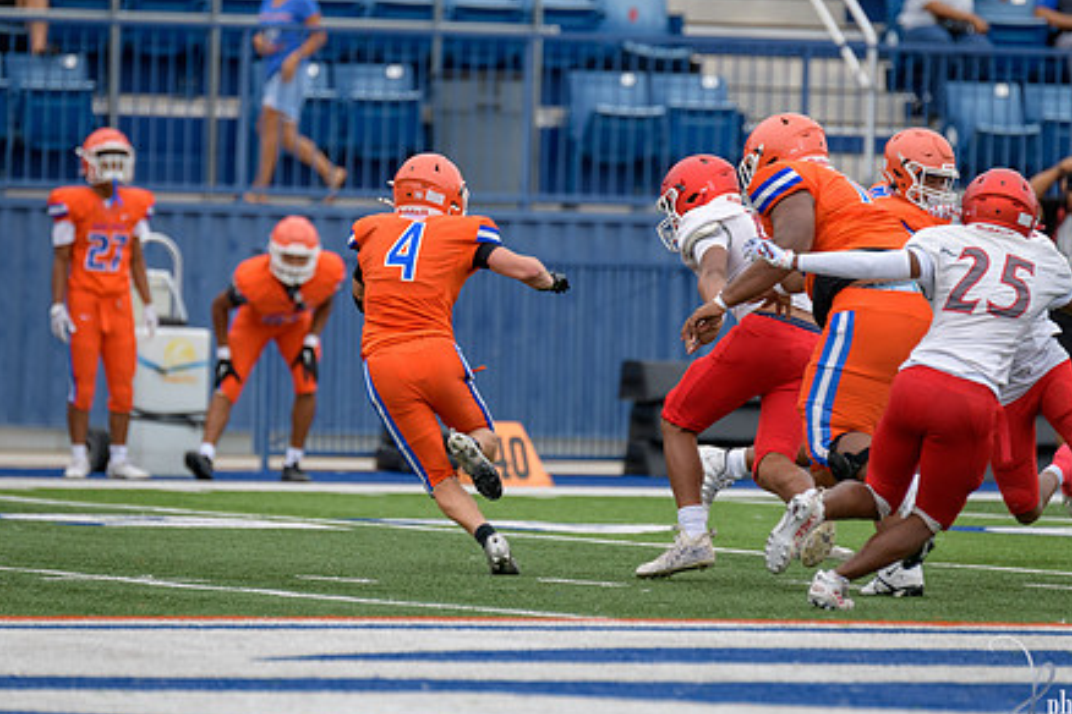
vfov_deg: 3.5
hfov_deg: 5.2
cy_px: 341
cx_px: 541
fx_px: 11821
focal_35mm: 397
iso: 500
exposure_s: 1/1000
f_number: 3.5
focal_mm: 300
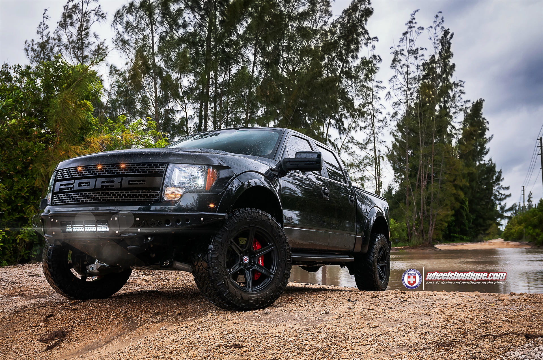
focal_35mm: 36
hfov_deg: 53.2
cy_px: 180
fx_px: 542
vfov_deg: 36.8
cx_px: 272
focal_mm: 24
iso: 200
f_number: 4
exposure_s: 1/250
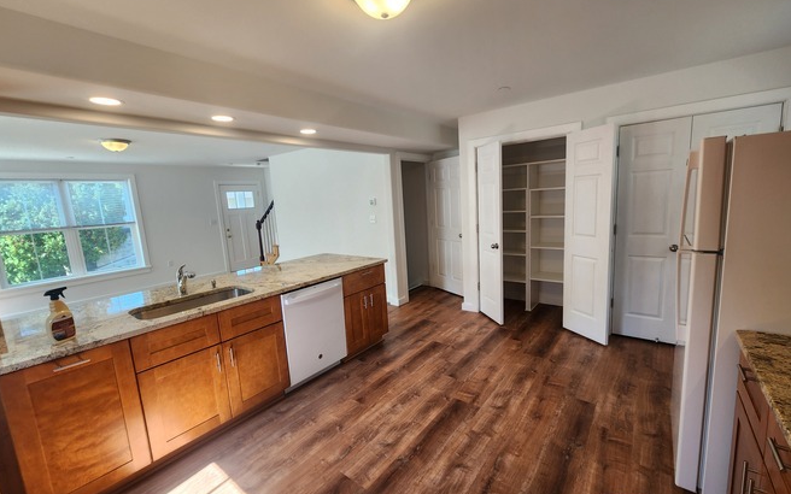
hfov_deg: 105.3
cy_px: 245
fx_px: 302
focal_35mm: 14
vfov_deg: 78.6
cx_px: 394
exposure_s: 1/60
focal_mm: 2.2
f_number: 2.2
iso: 80
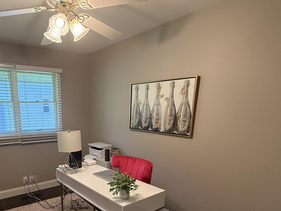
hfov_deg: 66.9
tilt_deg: -13.9
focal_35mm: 25
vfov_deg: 52.8
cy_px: 155
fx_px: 203
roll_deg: +1.2
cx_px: 87
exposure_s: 1/120
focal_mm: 2.22
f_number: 2.2
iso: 320
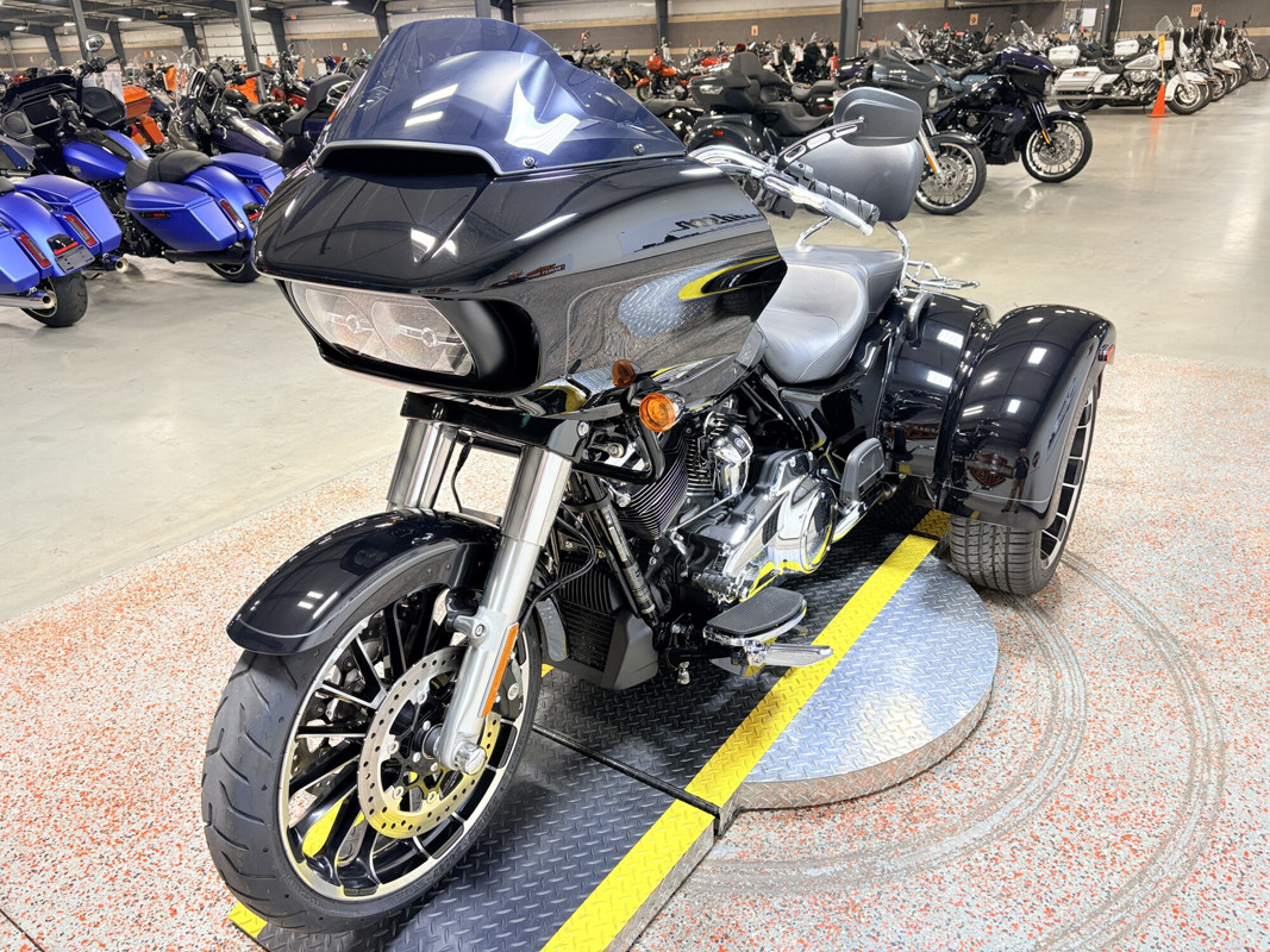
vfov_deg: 53.1
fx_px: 954
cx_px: 635
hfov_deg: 67.3
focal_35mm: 26
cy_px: 476
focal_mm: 5.96
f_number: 1.6
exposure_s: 1/60
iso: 64
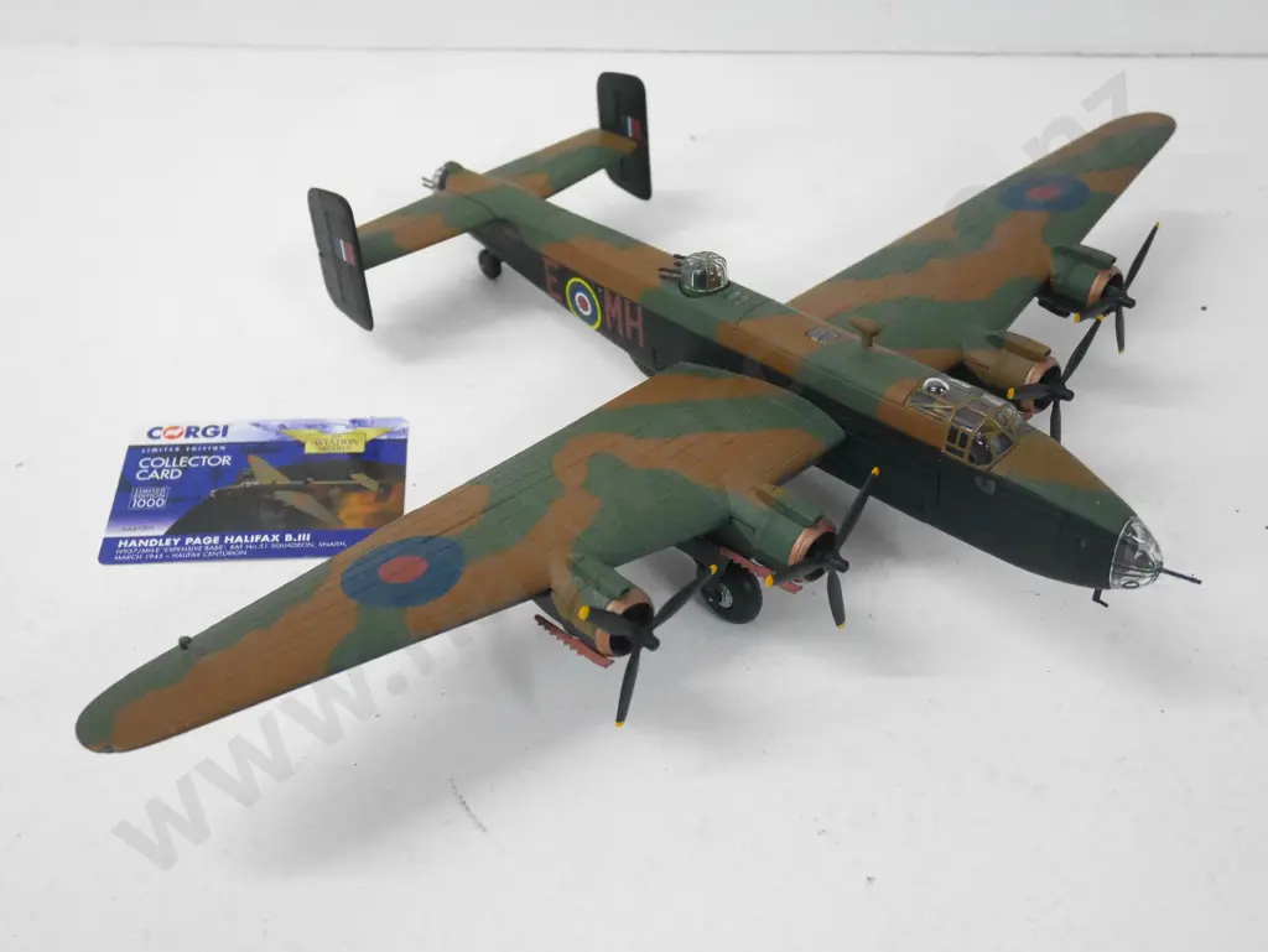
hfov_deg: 51.3
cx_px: 634
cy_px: 476
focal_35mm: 36
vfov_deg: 39.7
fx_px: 1319
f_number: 4.2
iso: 3200
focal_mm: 18
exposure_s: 1/320
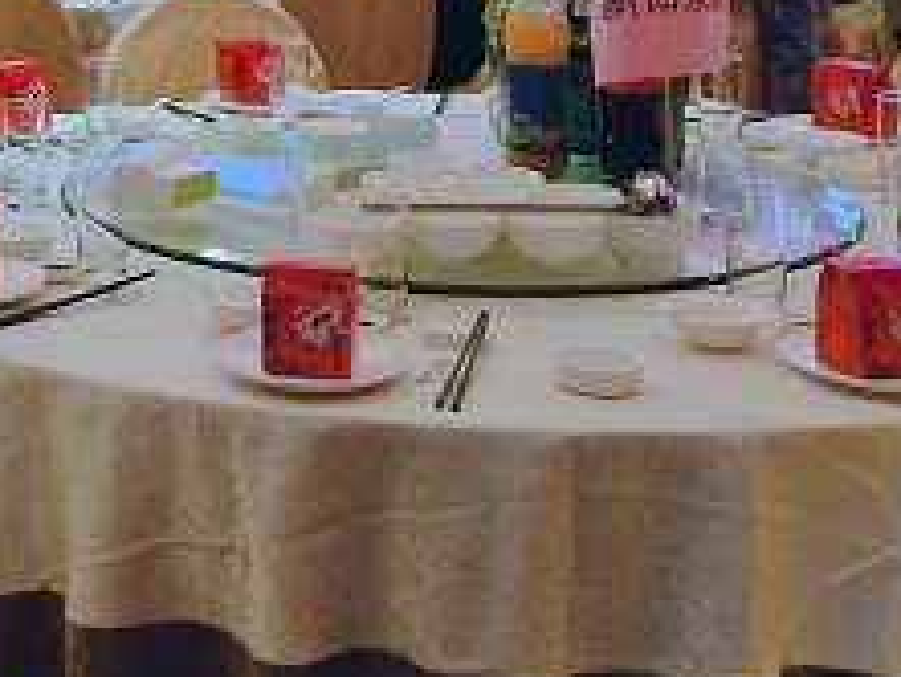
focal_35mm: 95
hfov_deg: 19.4
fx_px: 2474
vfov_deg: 14.7
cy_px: -288
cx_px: -179
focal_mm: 3.95
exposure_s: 1/50
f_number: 1.8
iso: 187
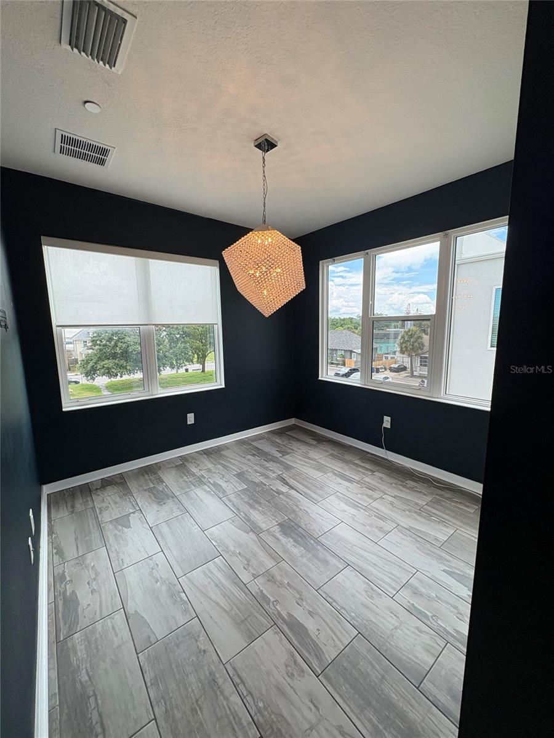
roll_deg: +0.5
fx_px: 299
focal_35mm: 14
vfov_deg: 102.1
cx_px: 277
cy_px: 369
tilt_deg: -6.4
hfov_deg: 85.7
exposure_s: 1/124
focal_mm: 2.22
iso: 40
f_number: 2.2
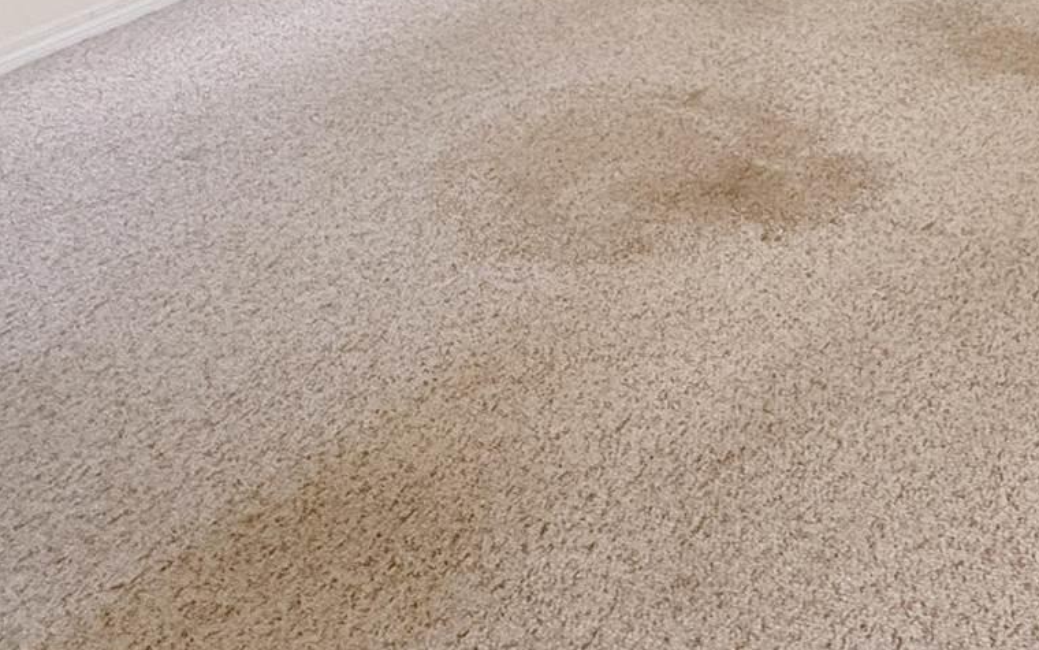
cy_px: -237
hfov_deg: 44.3
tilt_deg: -10.8
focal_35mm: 40
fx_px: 1133
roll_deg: +1.2
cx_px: 960
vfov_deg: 26.2
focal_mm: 2.22
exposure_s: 1/120
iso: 320
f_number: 2.2
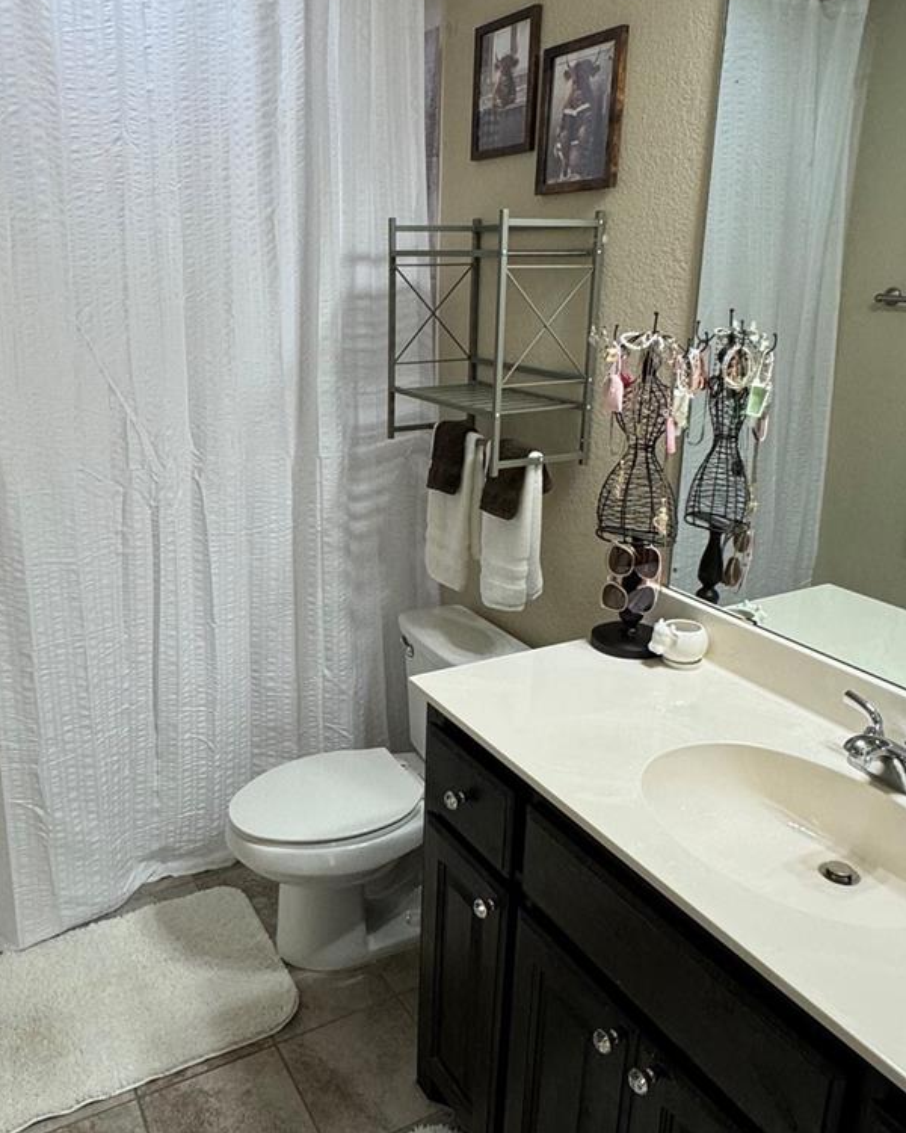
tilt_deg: -17.0
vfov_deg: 62.2
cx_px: 352
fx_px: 938
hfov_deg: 51.1
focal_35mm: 28
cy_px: 532
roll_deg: +0.8
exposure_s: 1/120
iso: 200
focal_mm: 2.22
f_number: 2.2
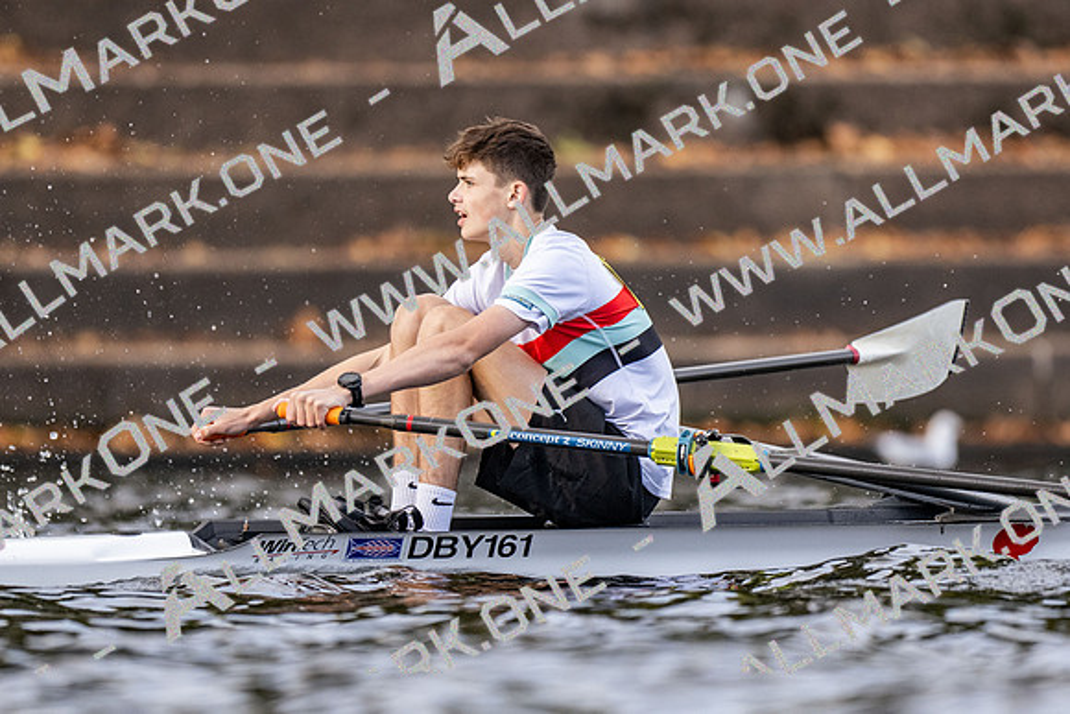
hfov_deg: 2.3
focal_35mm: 900
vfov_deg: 1.5
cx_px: 535
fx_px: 26769
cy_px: 357
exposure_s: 1/2500
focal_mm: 600
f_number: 4
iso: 720
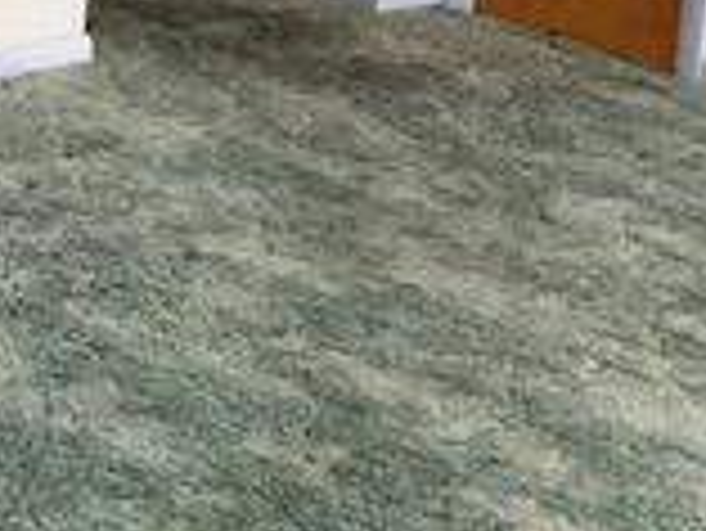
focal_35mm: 114
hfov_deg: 15.2
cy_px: -320
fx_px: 2327
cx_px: -508
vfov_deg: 12.3
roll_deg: -1.6
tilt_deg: -8.2
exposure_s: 1/20
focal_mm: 4
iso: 40
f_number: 1.8
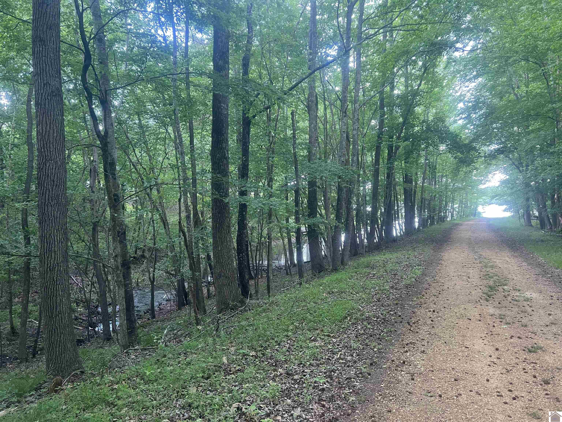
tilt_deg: -2.3
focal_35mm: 26
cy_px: 211
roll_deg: +0.3
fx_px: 422
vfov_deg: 53.1
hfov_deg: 67.3
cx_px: 281
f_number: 1.5
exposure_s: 1/99
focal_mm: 5.7
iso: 125
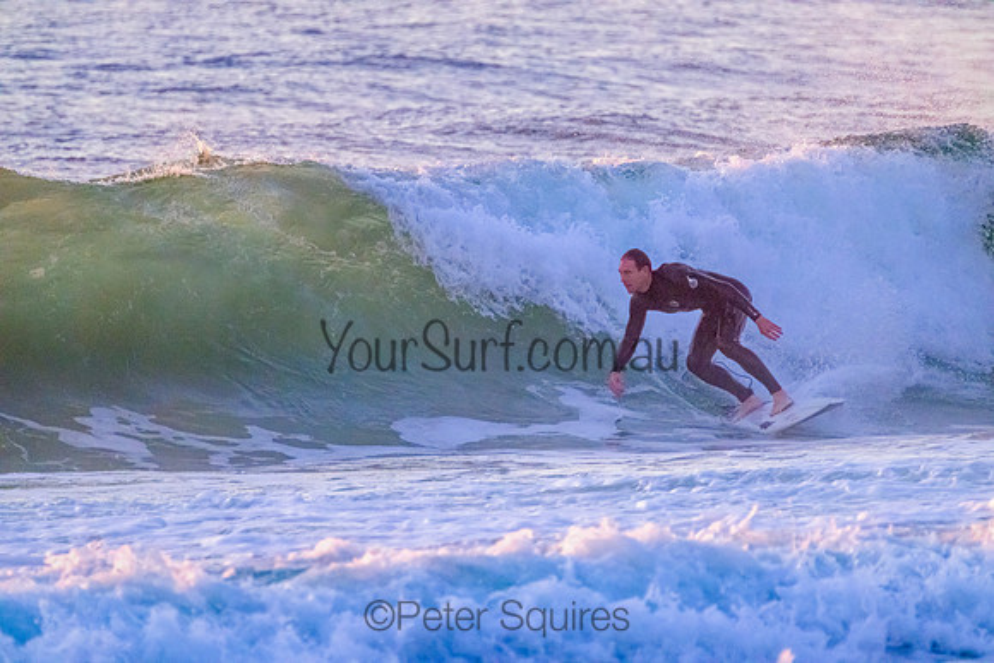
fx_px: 22093
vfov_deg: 1.7
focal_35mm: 800
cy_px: 332
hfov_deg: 2.6
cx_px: 497
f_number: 11
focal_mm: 800
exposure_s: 1/800
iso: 7200
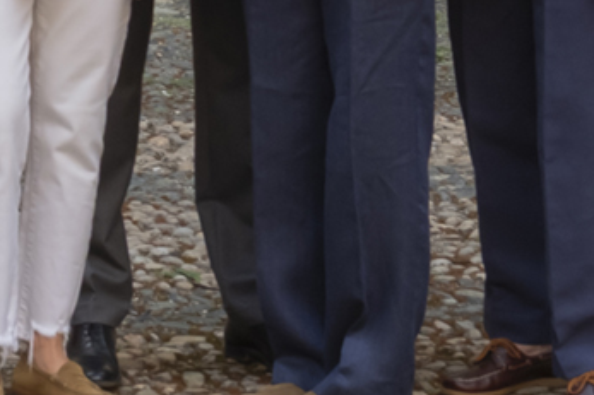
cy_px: -171
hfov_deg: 9.4
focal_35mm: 212
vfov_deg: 6.4
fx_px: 3496
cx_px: -296
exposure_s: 1/160
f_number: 6.4
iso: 400
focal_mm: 32.5
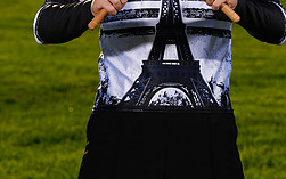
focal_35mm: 360
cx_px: 170
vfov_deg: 3.6
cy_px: -51
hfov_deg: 5.8
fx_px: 2807
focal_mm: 197
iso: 125
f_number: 11
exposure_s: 1/250
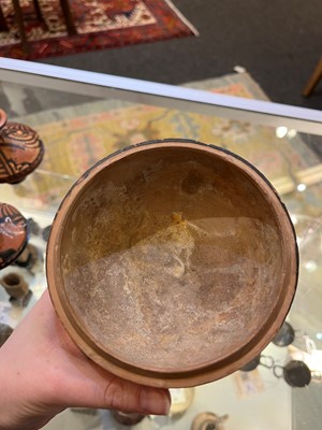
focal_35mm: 26
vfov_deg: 67.3
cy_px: 215
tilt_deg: -57.4
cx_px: 161
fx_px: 322
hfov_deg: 53.1
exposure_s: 1/50
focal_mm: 5.1
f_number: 1.6
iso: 80
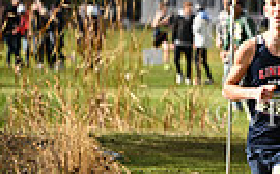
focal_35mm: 592
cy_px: 71
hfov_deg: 3.5
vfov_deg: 2.2
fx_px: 4512
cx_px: 508
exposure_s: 1/1600
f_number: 2.8
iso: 125
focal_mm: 135
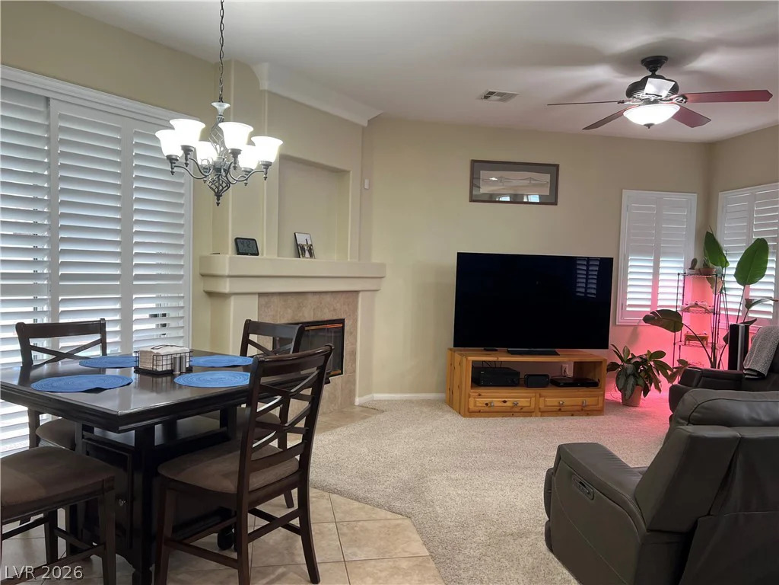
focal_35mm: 26
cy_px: 292
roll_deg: -1.5
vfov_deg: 53.1
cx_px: 390
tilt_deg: -3.3
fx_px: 585
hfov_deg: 67.3
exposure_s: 1/60
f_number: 1.5
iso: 64
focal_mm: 5.7
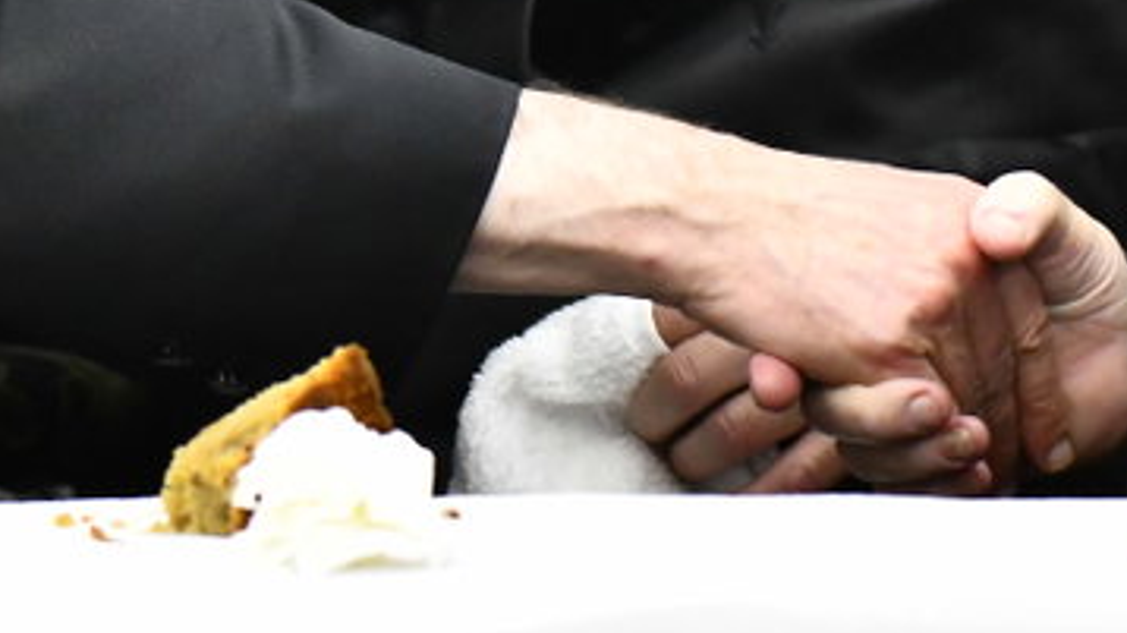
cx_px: 1165
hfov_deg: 2.4
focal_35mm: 902
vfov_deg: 1.3
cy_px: -694
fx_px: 26943
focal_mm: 220
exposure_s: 1/160
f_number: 5.6
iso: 2500
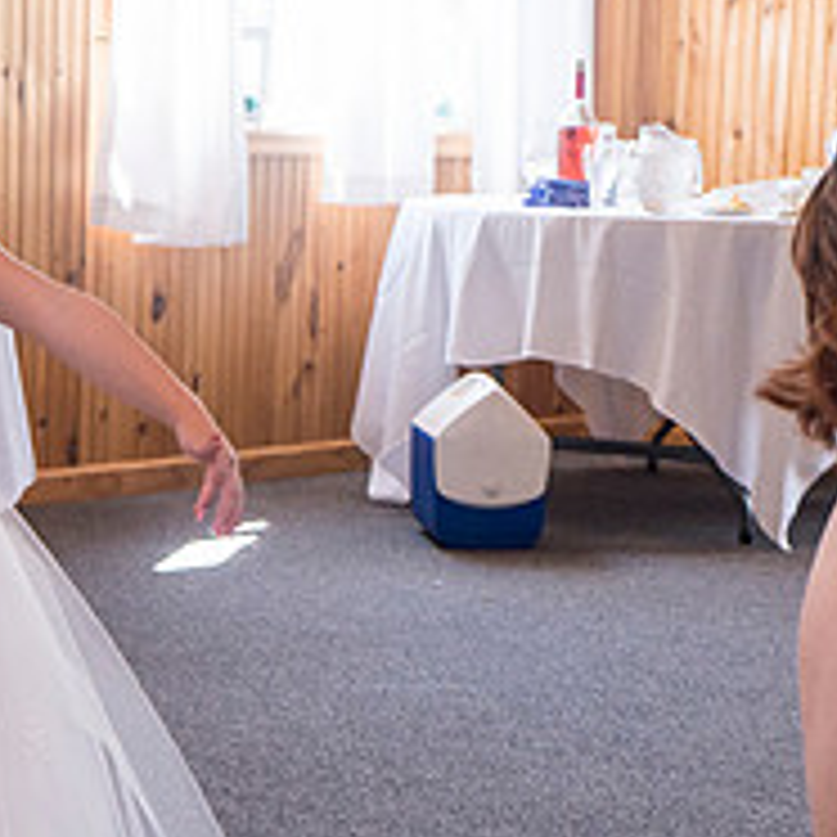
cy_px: 687
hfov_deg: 14.8
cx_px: 137
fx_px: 3201
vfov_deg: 14.8
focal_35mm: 117
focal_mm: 37
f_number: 5.6
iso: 800
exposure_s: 1/100
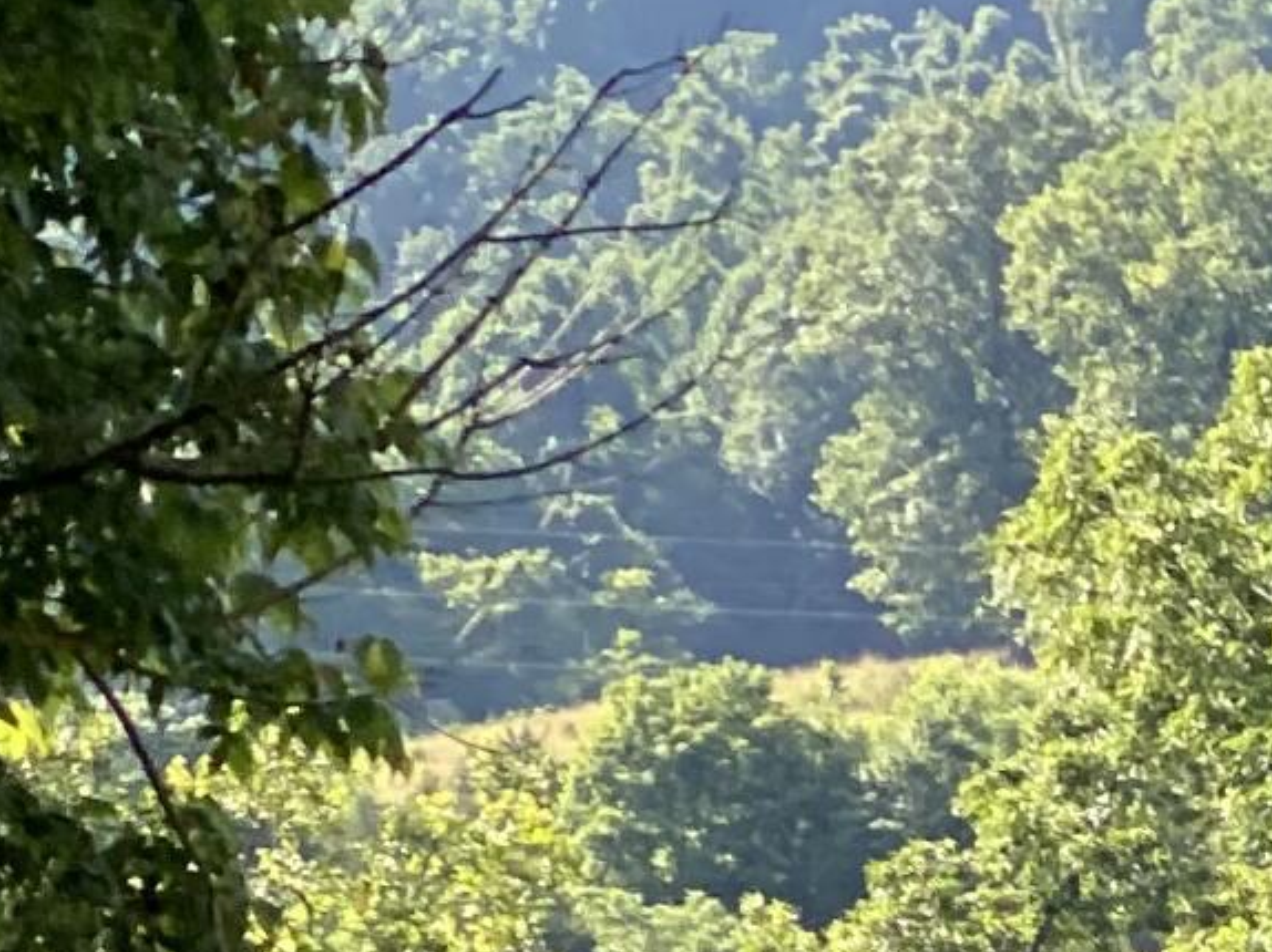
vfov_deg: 5.3
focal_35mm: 272
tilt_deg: +6.4
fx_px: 9991
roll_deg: +0.3
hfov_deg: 7.0
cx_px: 2708
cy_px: 2006
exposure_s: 1/353
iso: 20
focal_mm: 6
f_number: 2
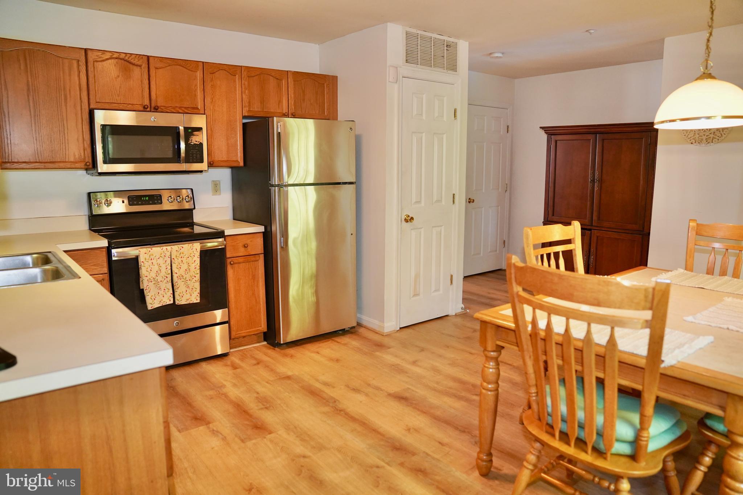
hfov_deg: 73.7
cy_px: 248
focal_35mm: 24
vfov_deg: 53.1
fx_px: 495
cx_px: 372
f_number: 2.8
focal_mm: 24
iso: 1600
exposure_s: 1/160
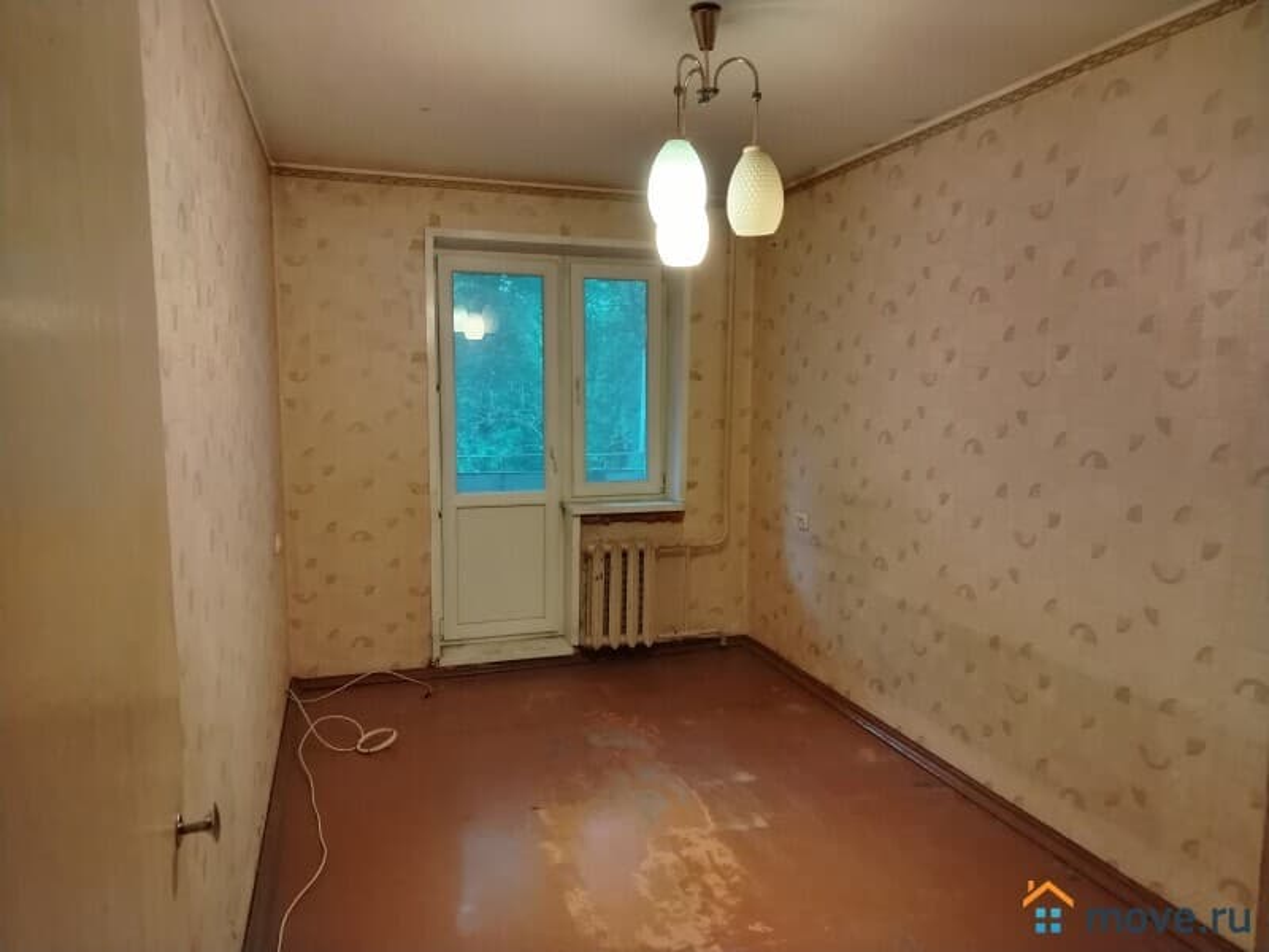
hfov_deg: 71.6
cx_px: 634
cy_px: 476
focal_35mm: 24
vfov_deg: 56.8
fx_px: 880
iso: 1625
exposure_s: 1/25
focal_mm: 5.25
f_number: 1.75
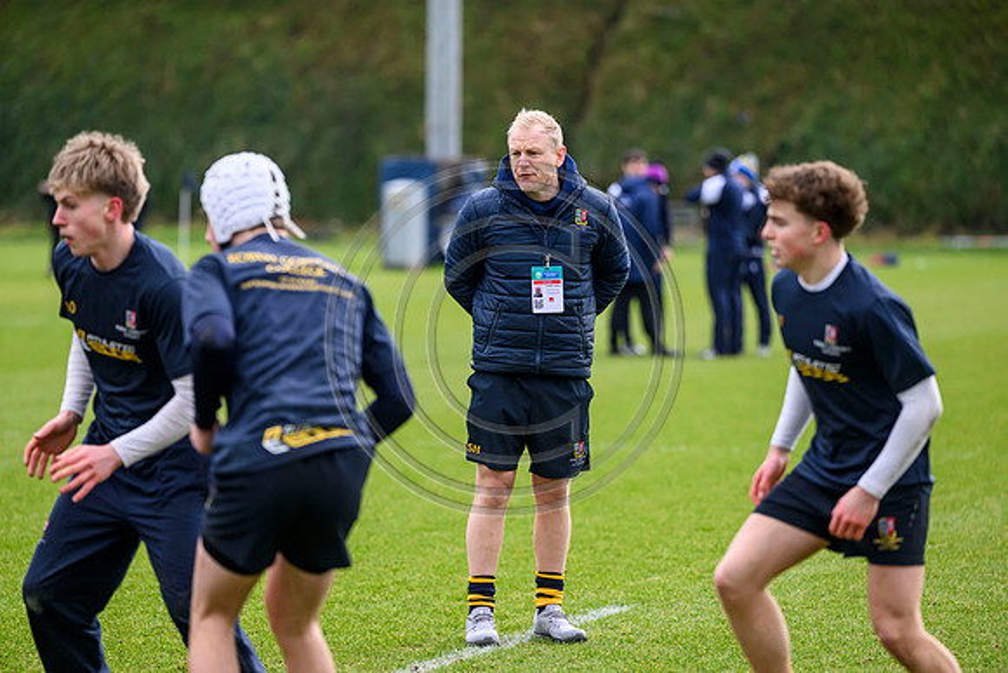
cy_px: 336
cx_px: 504
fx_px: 5601
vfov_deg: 6.9
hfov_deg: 10.3
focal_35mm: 200
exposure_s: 1/2500
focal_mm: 200
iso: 2500
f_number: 3.5
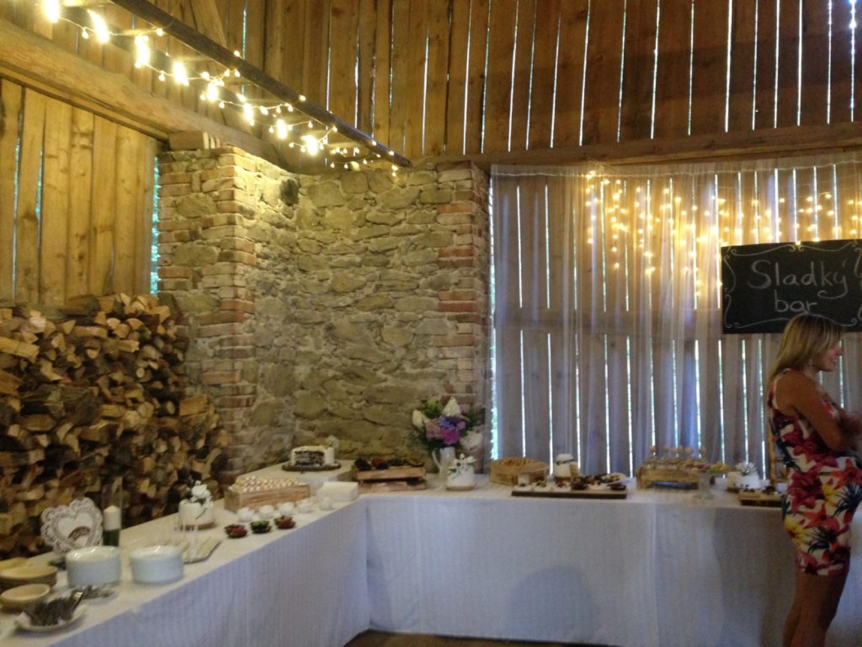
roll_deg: -0.7
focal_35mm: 33
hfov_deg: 55.4
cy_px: 324
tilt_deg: +2.8
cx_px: 431
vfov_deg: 42.9
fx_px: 822
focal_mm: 4.12
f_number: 2.4
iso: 400
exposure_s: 1/20
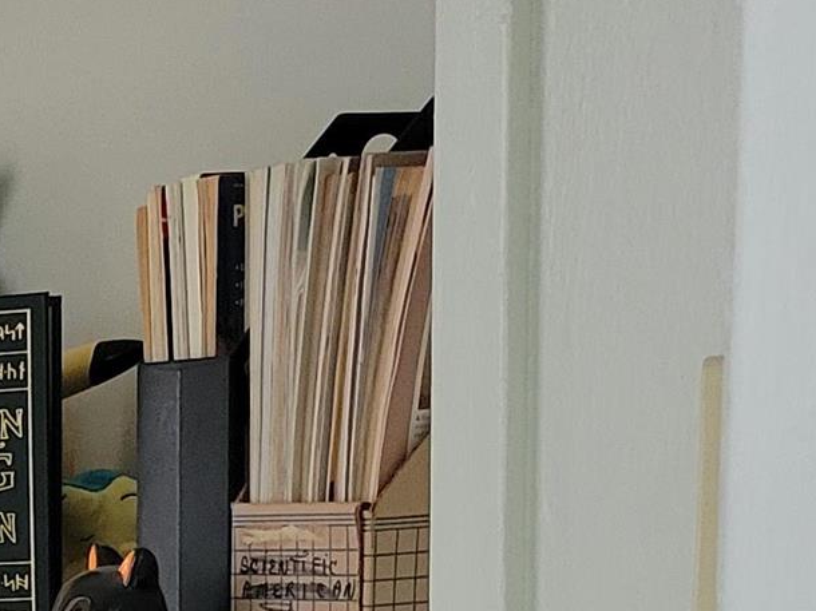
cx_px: -872
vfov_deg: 10.8
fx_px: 3087
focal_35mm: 131
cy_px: 996
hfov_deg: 12.9
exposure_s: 1/120
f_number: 1.8
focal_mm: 5.4
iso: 320
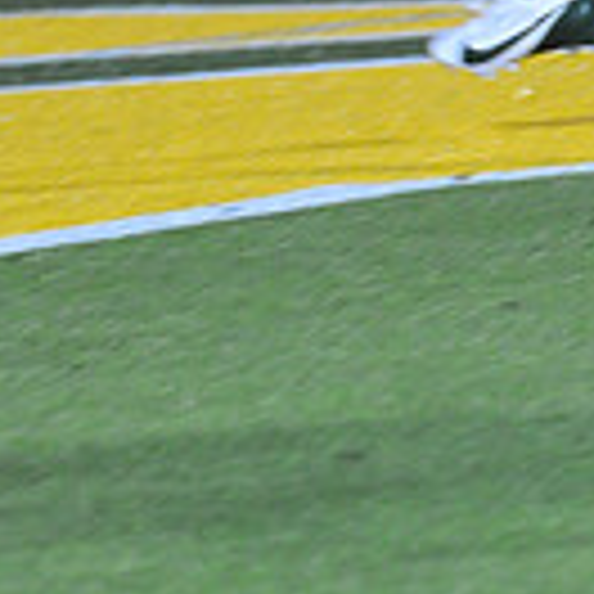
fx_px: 25374
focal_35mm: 1307
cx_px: 351
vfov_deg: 1.3
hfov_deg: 1.3
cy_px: -644
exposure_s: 1/200
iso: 6400
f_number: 6.3
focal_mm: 350
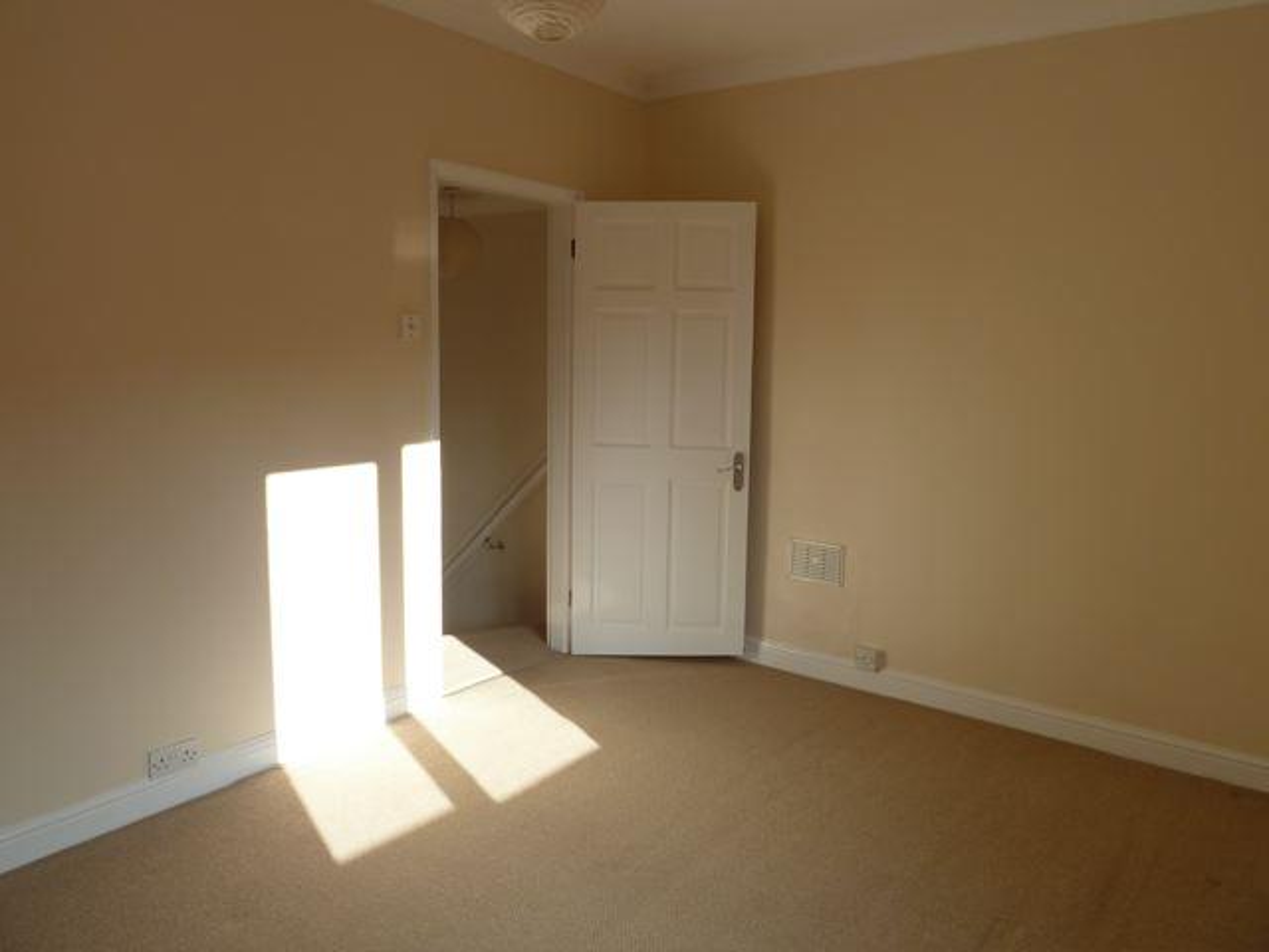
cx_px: 634
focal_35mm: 25
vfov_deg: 54.9
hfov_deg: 69.4
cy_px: 476
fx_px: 916
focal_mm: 4.1
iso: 80
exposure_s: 1/125
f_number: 4
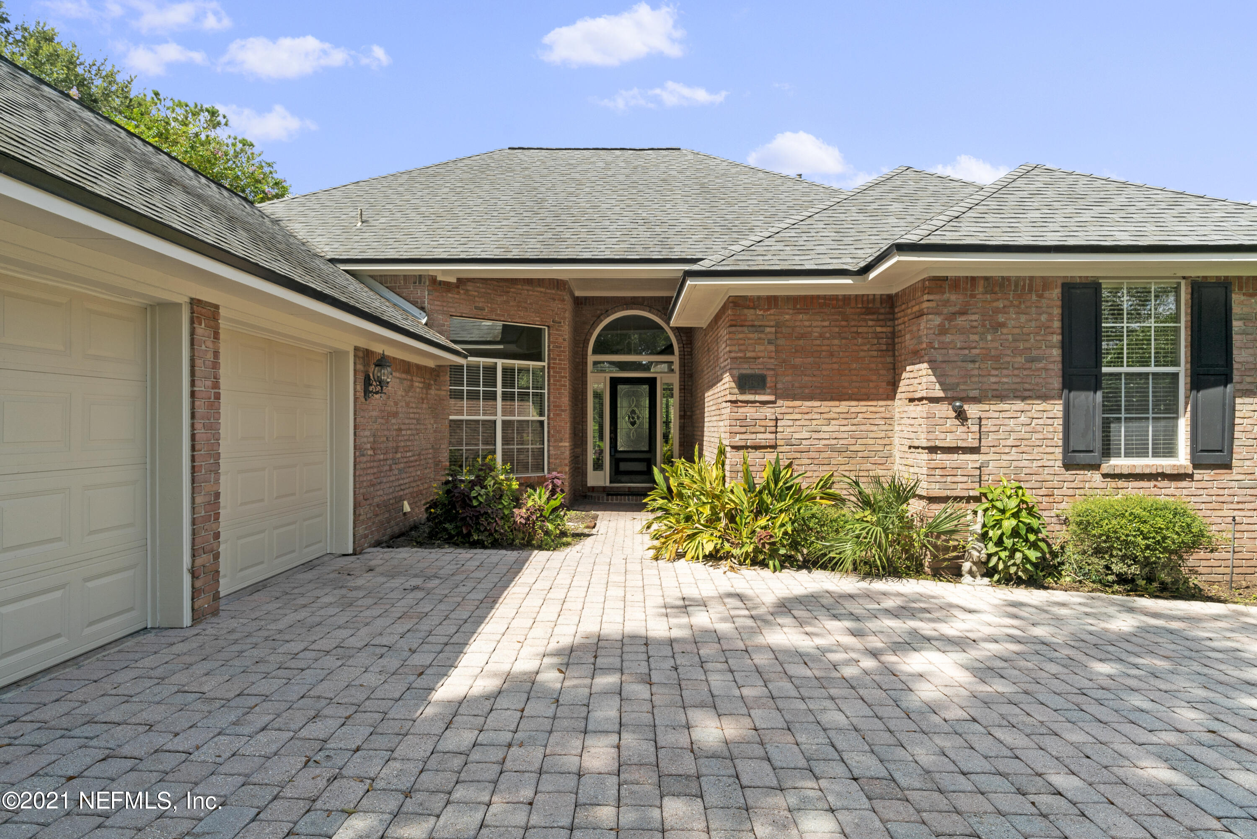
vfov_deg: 62.0
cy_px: 420
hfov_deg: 84.0
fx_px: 699
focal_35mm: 20
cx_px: 628
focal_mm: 20
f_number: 9
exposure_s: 1/250
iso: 160
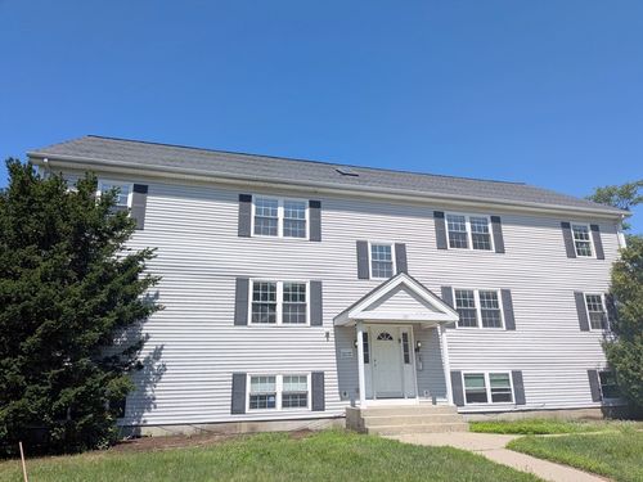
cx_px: 322
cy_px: 241
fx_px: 446
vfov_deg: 56.8
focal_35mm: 24
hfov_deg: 71.6
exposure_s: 1/2128
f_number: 1.7
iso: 29
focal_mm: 4.53
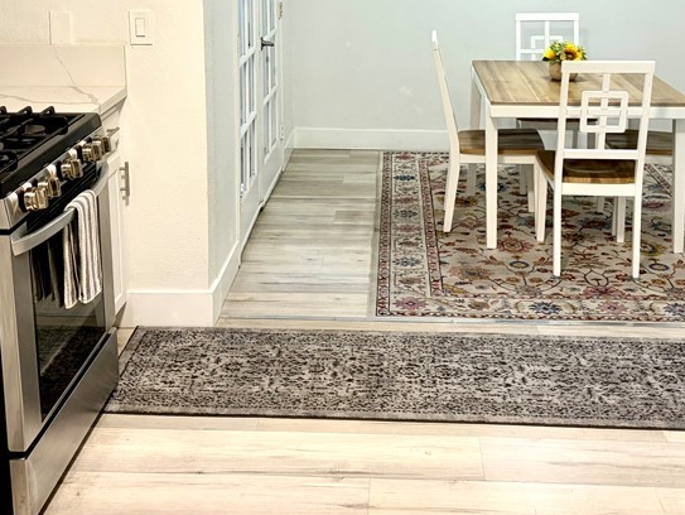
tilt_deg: -9.0
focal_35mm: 49
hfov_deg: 38.9
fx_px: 970
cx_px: 343
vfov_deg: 28.7
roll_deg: -0.2
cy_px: 64
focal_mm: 5.96
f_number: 1.6
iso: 125
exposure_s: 1/60
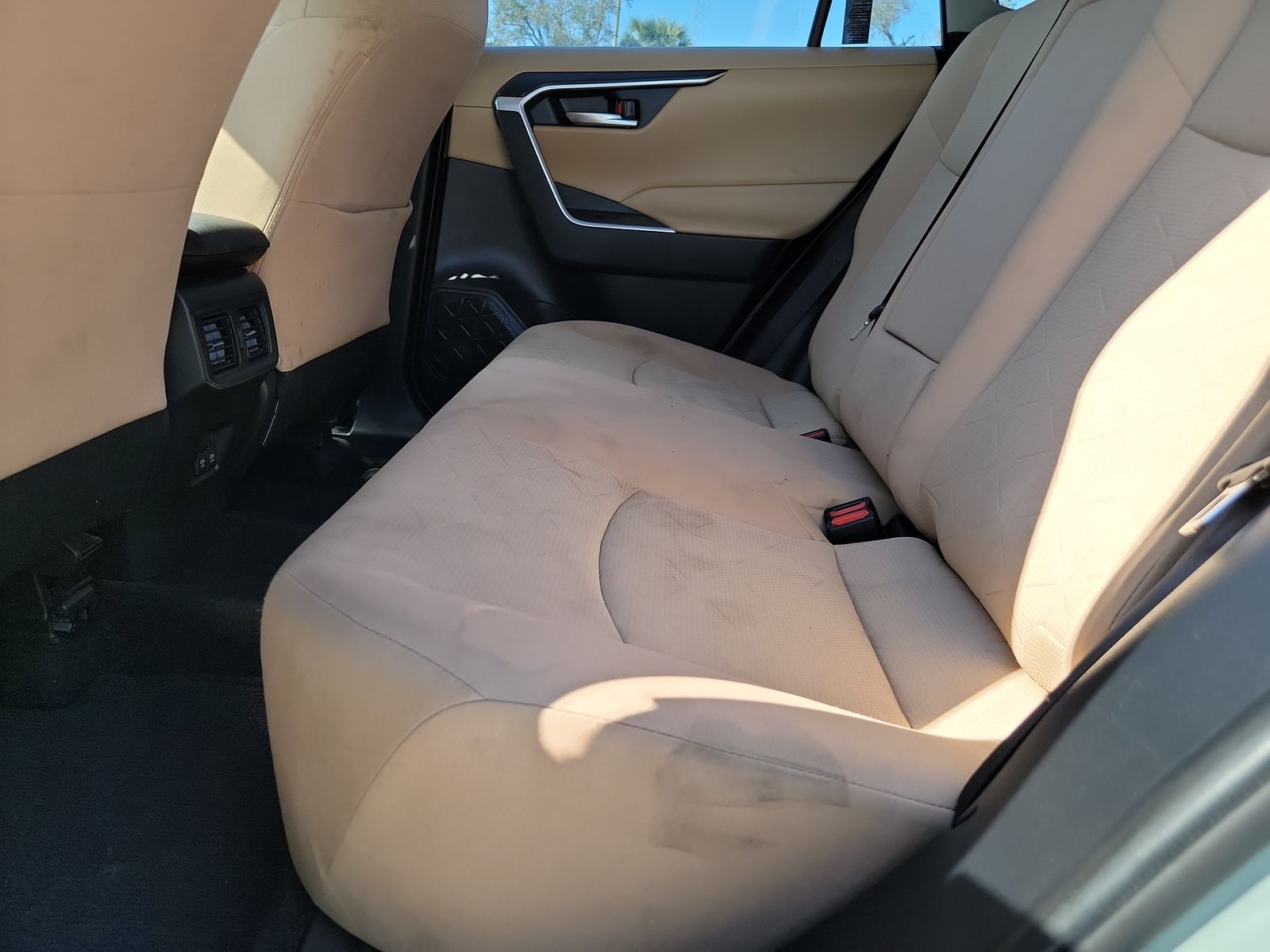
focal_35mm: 24
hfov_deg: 71.6
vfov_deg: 56.8
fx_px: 881
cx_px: 635
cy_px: 476
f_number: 1.8
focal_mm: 6.7
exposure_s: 1/119
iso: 72
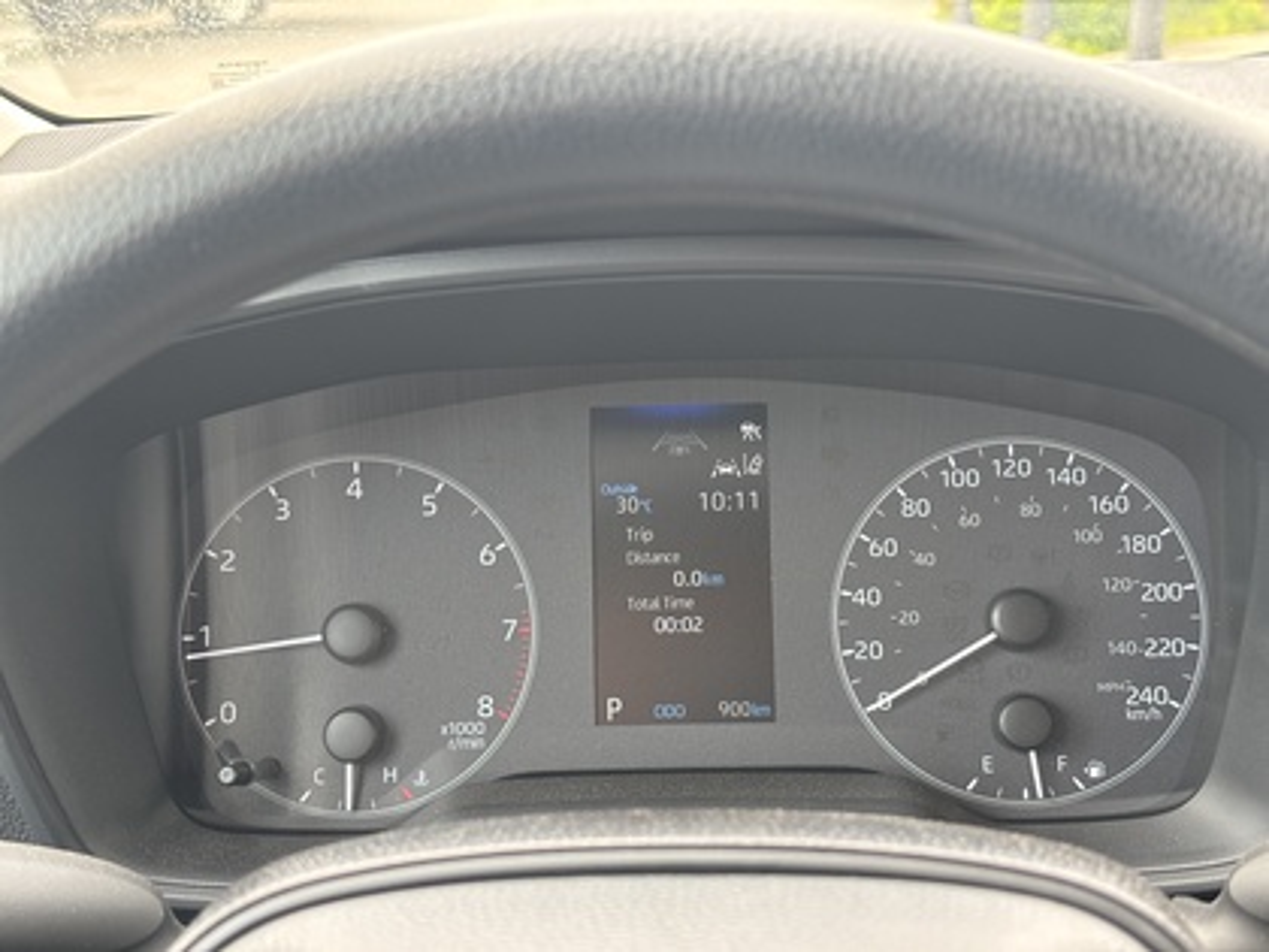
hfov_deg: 36.8
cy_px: 476
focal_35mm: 52
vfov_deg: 28.0
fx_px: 1906
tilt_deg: -18.9
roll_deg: -0.2
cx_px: 634
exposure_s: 1/60
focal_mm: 5.96
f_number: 1.6
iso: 50
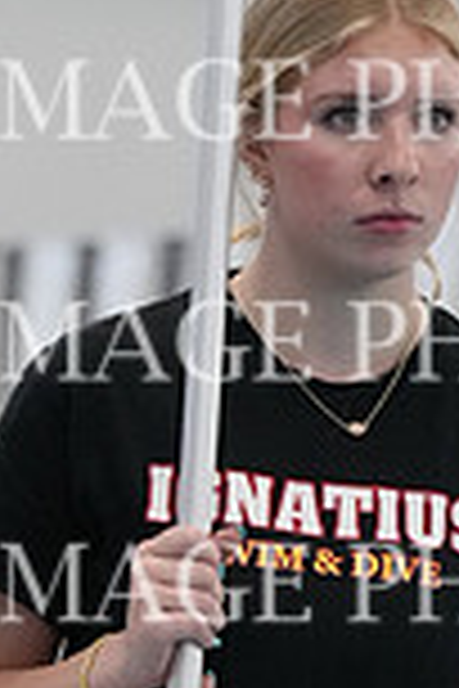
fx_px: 13750
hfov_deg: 1.9
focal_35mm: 719
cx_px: 317
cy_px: 1187
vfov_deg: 2.9
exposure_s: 1/1250
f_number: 4
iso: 6400
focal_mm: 127
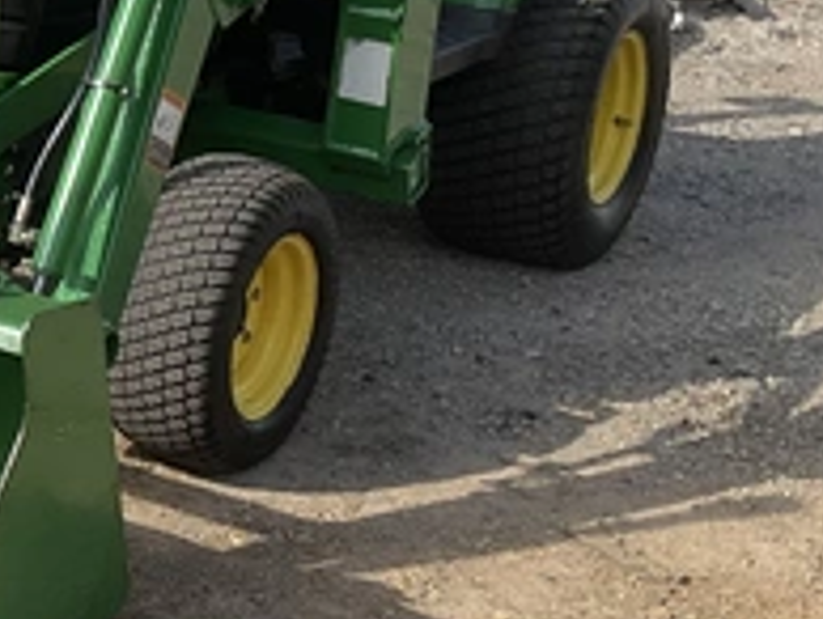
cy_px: 78
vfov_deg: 13.2
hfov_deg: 16.1
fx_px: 2666
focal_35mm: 112
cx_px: -403
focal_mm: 3
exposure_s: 1/1250
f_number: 1.8
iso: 25
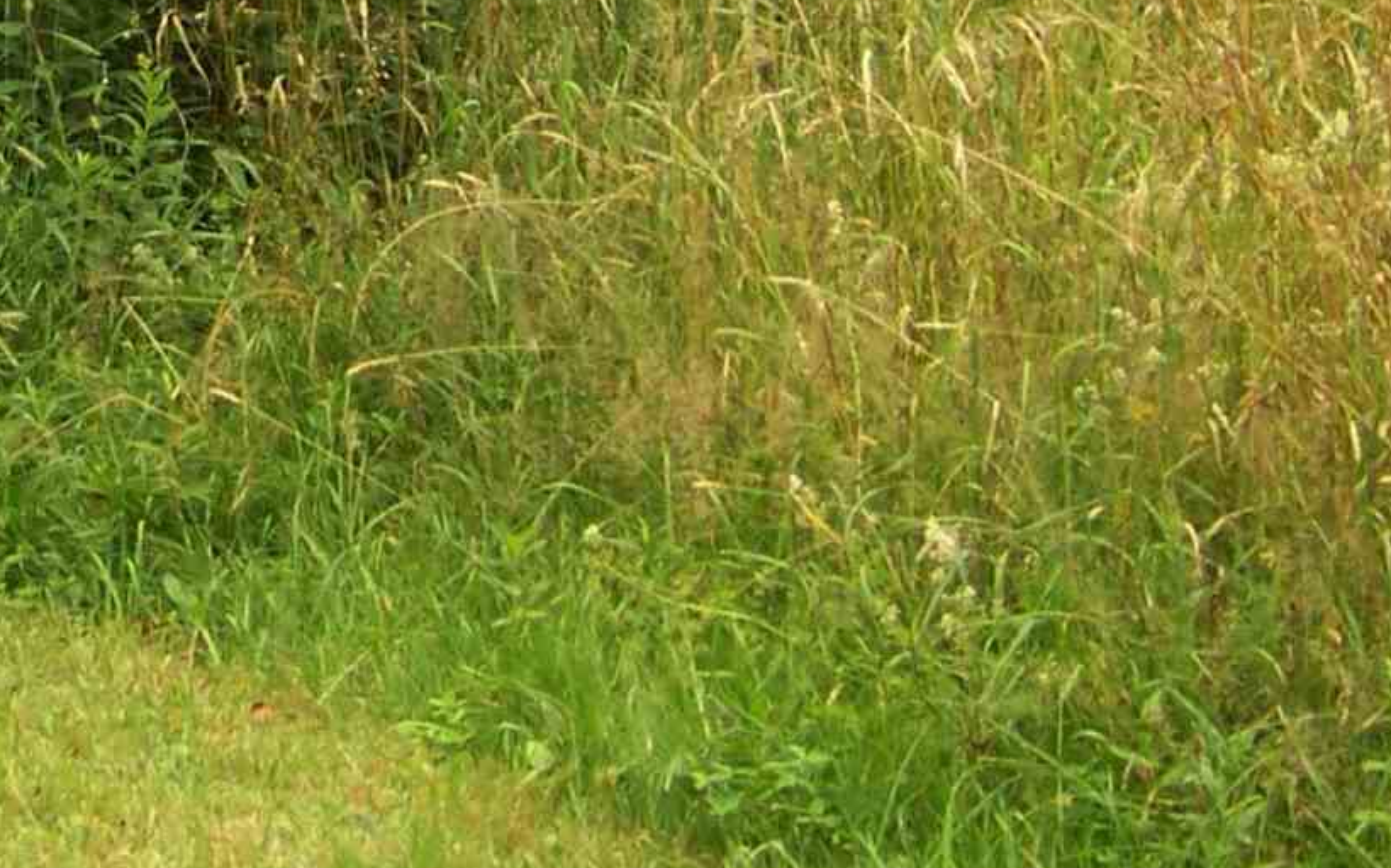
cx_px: -144
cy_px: -515
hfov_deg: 14.3
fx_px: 5420
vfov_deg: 8.9
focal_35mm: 143
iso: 69
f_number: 2.8
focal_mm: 5.85
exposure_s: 1/100
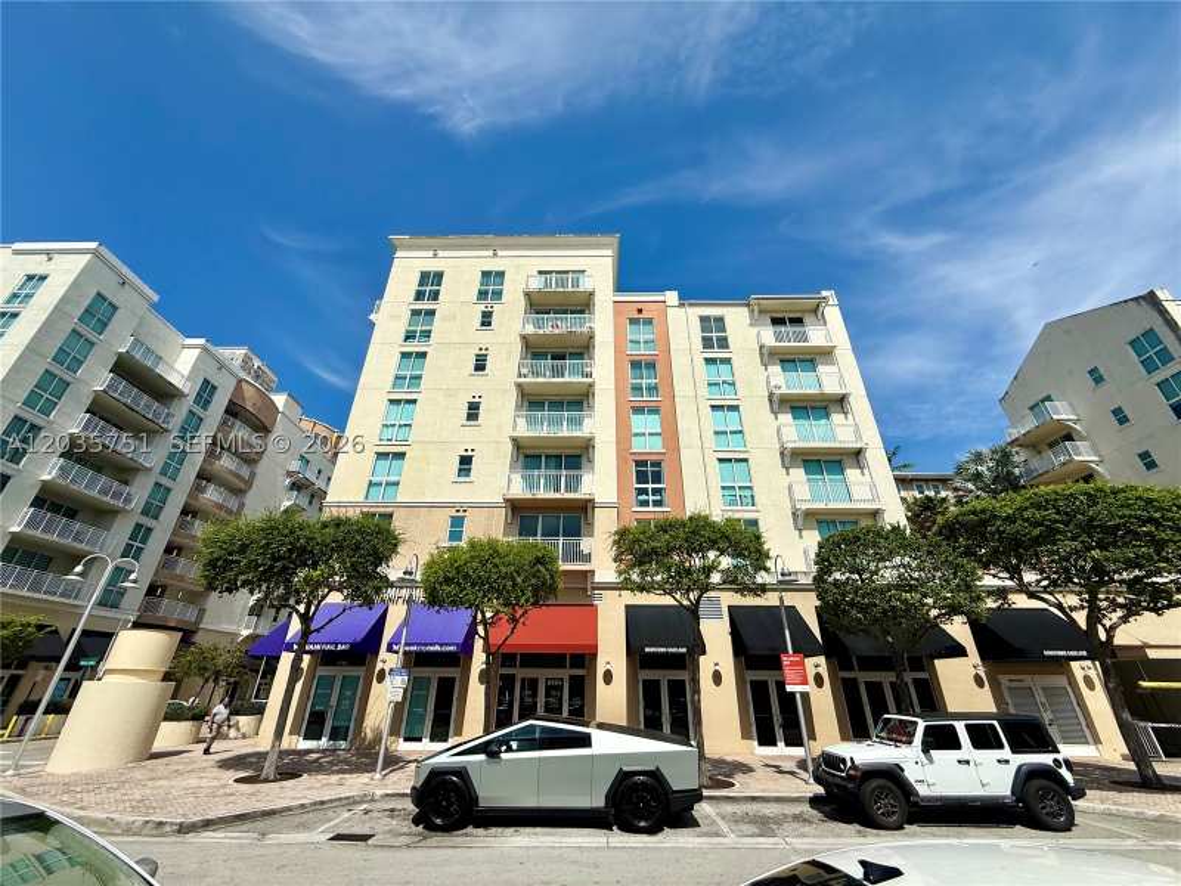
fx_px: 478
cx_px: 590
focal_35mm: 14
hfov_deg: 102.1
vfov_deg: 85.7
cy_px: 443
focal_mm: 2.22
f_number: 2.2
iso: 50
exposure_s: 1/5618
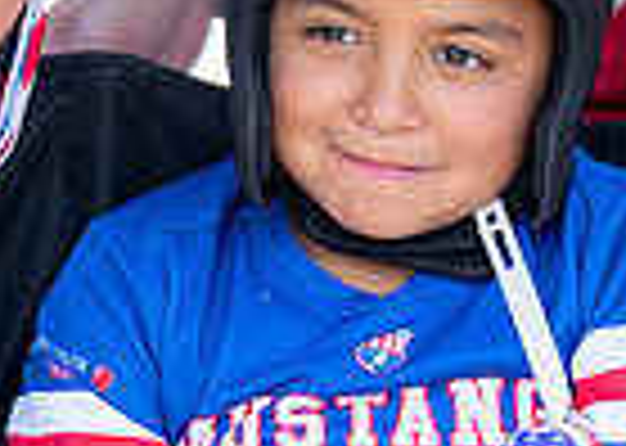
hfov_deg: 2.9
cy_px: 37
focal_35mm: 704
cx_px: -375
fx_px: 12504
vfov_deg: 2.0
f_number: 2.8
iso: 100
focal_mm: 135
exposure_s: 1/500
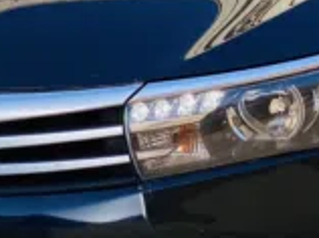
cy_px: 28
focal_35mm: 211
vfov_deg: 7.0
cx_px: 228
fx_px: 1941
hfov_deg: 9.4
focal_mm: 6
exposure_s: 1/1332
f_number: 2
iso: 20
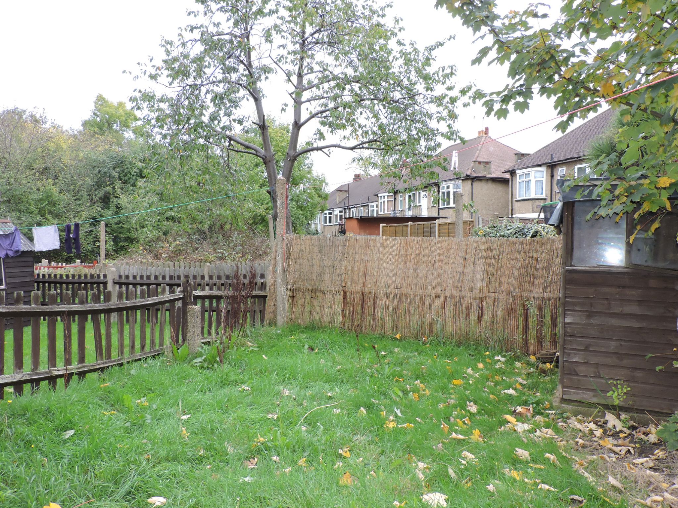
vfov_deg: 49.7
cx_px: 339
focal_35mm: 28
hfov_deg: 63.4
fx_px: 548
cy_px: 254
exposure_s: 1/125
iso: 220
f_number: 3.1
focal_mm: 5
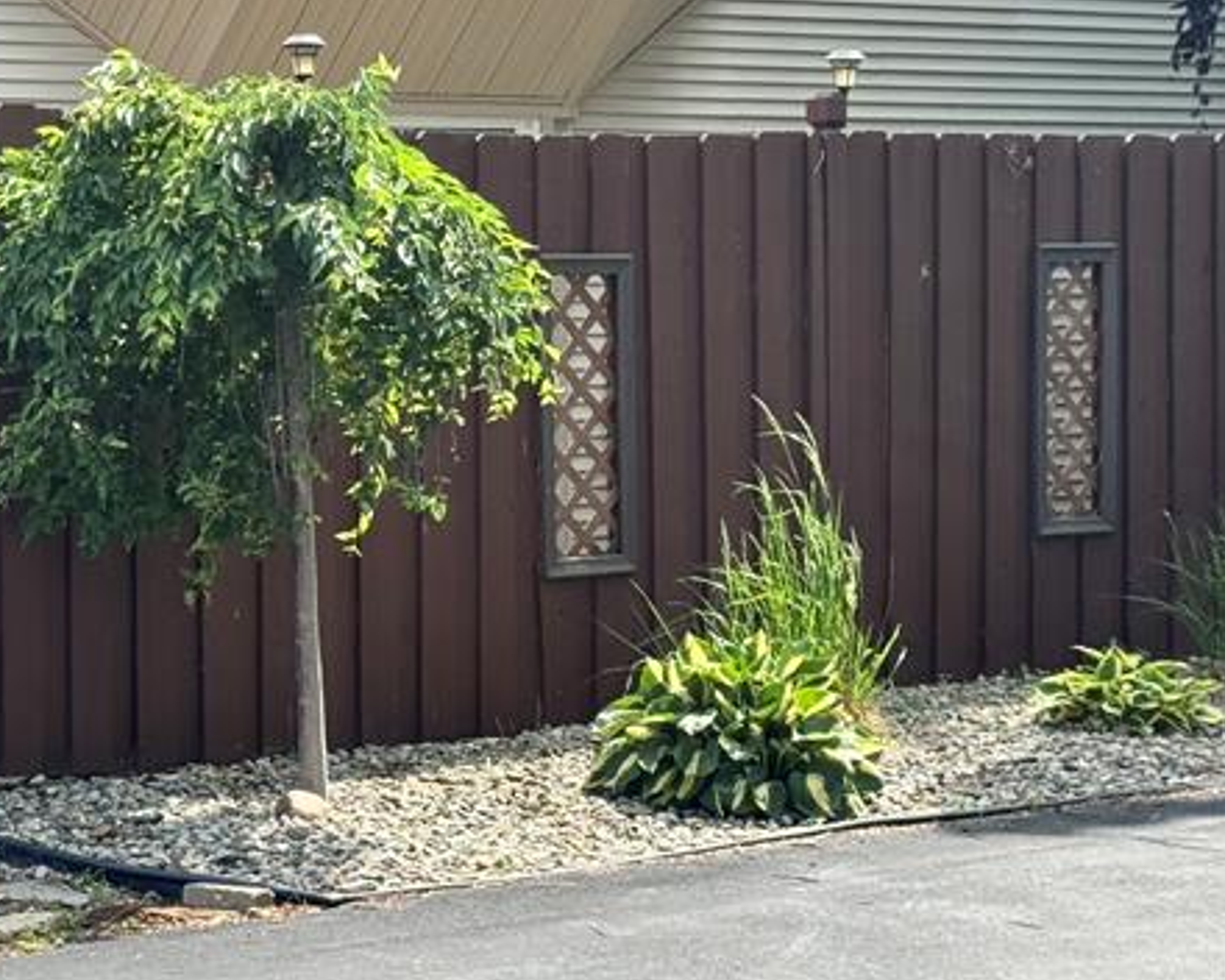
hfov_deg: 17.2
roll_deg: +1.1
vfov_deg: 14.1
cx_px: 6
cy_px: 646
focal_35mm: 109
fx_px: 3952
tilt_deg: -5.0
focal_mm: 6.76
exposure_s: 1/1339
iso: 64
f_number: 1.78
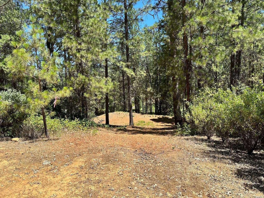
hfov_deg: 71.6
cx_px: 132
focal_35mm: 24
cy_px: 99
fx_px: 183
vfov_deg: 56.8
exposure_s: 1/2252
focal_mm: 6.86
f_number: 1.78
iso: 80
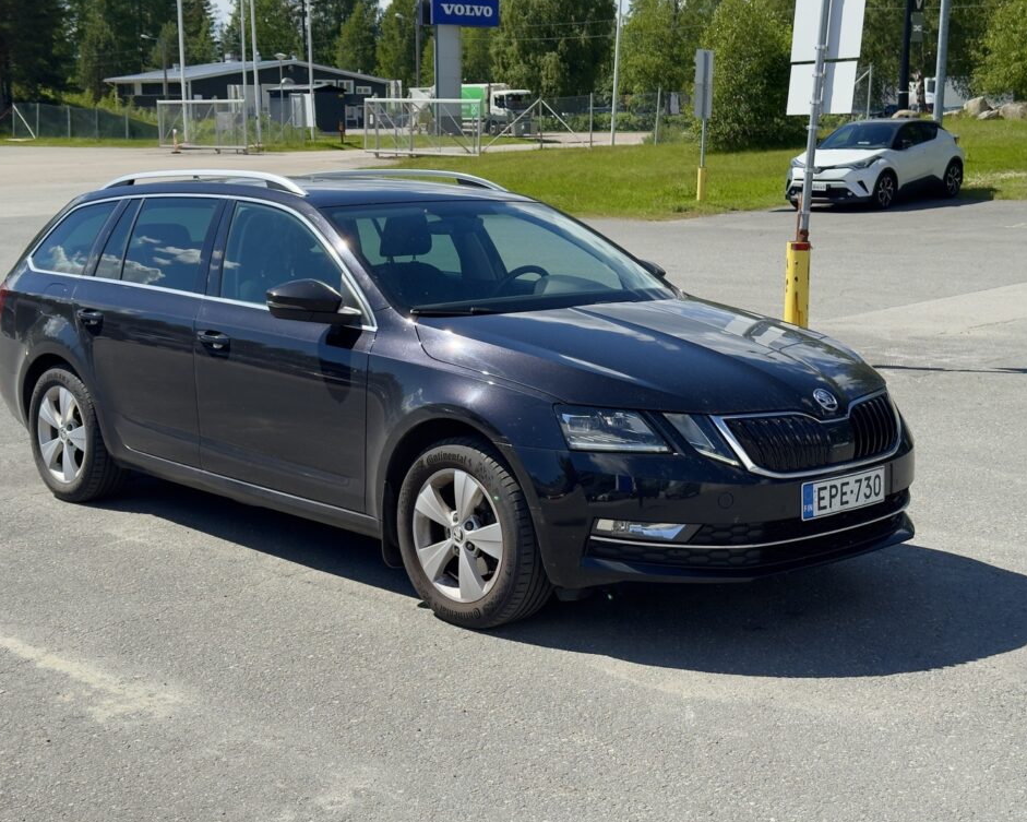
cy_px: 409
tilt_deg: -10.8
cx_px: 471
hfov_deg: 36.6
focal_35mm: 51
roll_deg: +0.4
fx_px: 1550
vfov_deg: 29.7
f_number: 1.78
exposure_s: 1/3610
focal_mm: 6.76
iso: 64
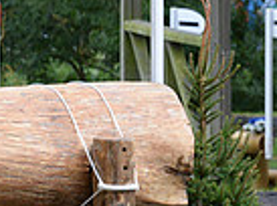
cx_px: -265
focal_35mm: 592
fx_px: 4725
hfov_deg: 3.3
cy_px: 32
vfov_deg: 2.5
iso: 2000
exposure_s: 1/1000
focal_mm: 145
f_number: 6.3
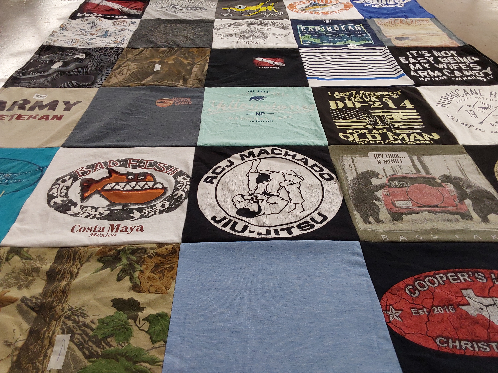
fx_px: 403
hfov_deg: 63.4
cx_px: 249
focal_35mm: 28
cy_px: 186
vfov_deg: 49.7
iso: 100
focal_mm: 2.91
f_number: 1.9
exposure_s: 1/60
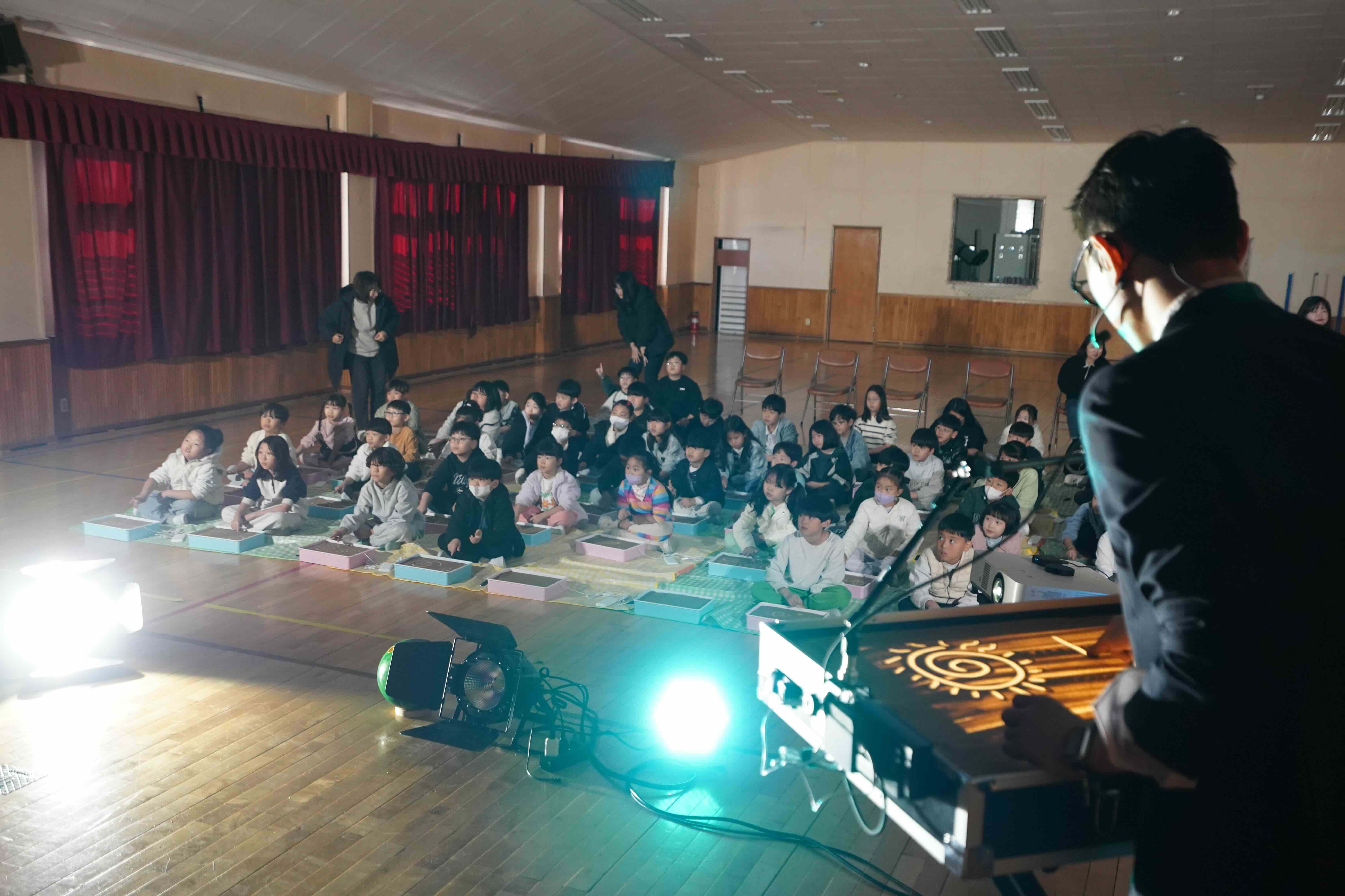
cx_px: 672
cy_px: 448
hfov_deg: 54.4
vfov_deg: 37.9
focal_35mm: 35
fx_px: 1308
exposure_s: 1/160
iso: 4000
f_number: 4
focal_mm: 35
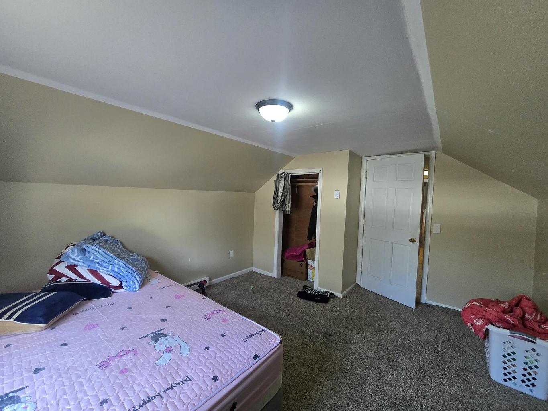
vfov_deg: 89.9
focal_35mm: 13
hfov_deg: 106.2
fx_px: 206
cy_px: 206
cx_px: 274
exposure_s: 1/60
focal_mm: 2.2
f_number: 2.2
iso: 400
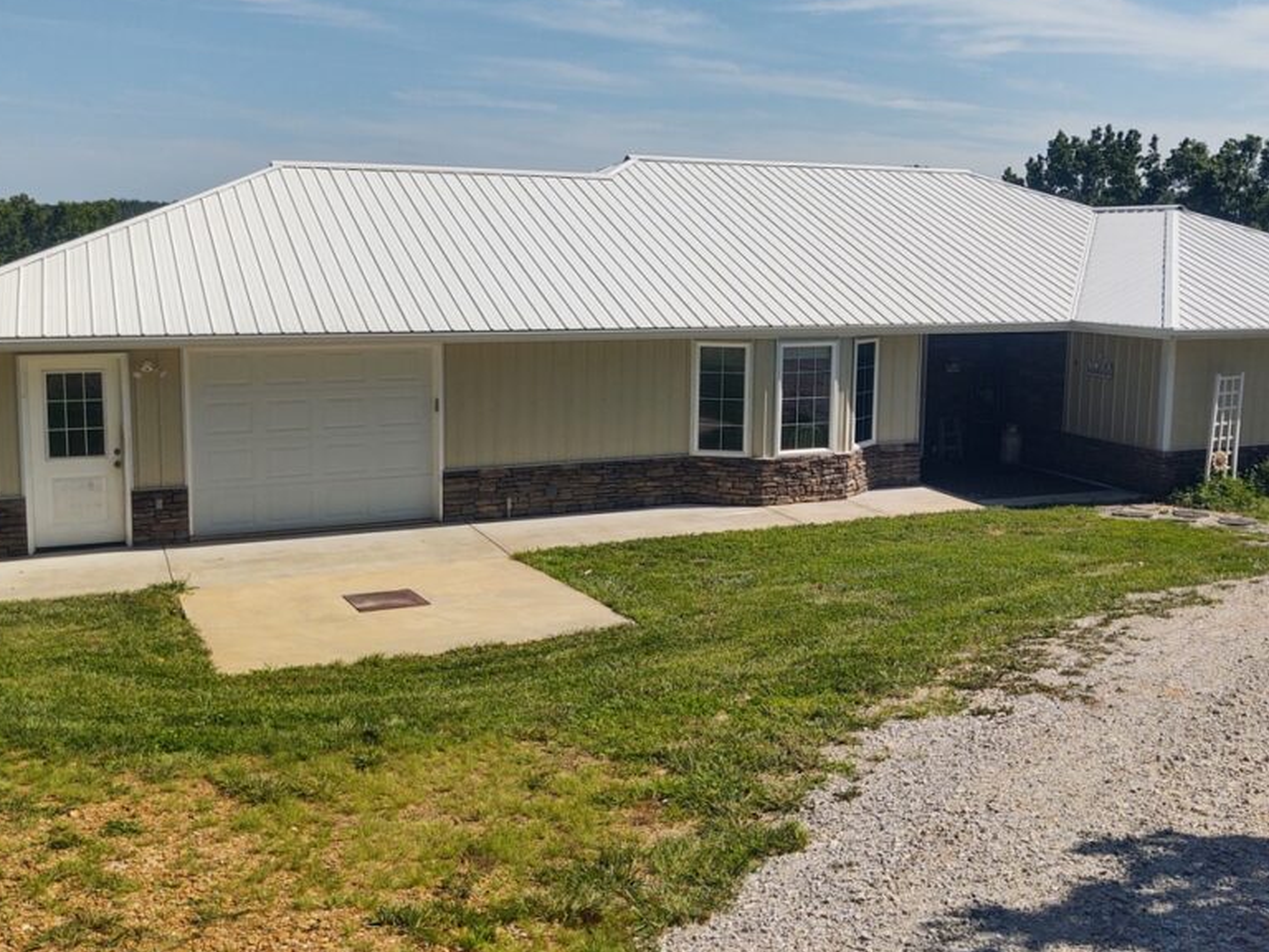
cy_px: 398
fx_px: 1320
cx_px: 663
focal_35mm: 36
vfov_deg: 39.5
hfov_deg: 51.3
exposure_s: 1/6263
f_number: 1.7
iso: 100
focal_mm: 4.75
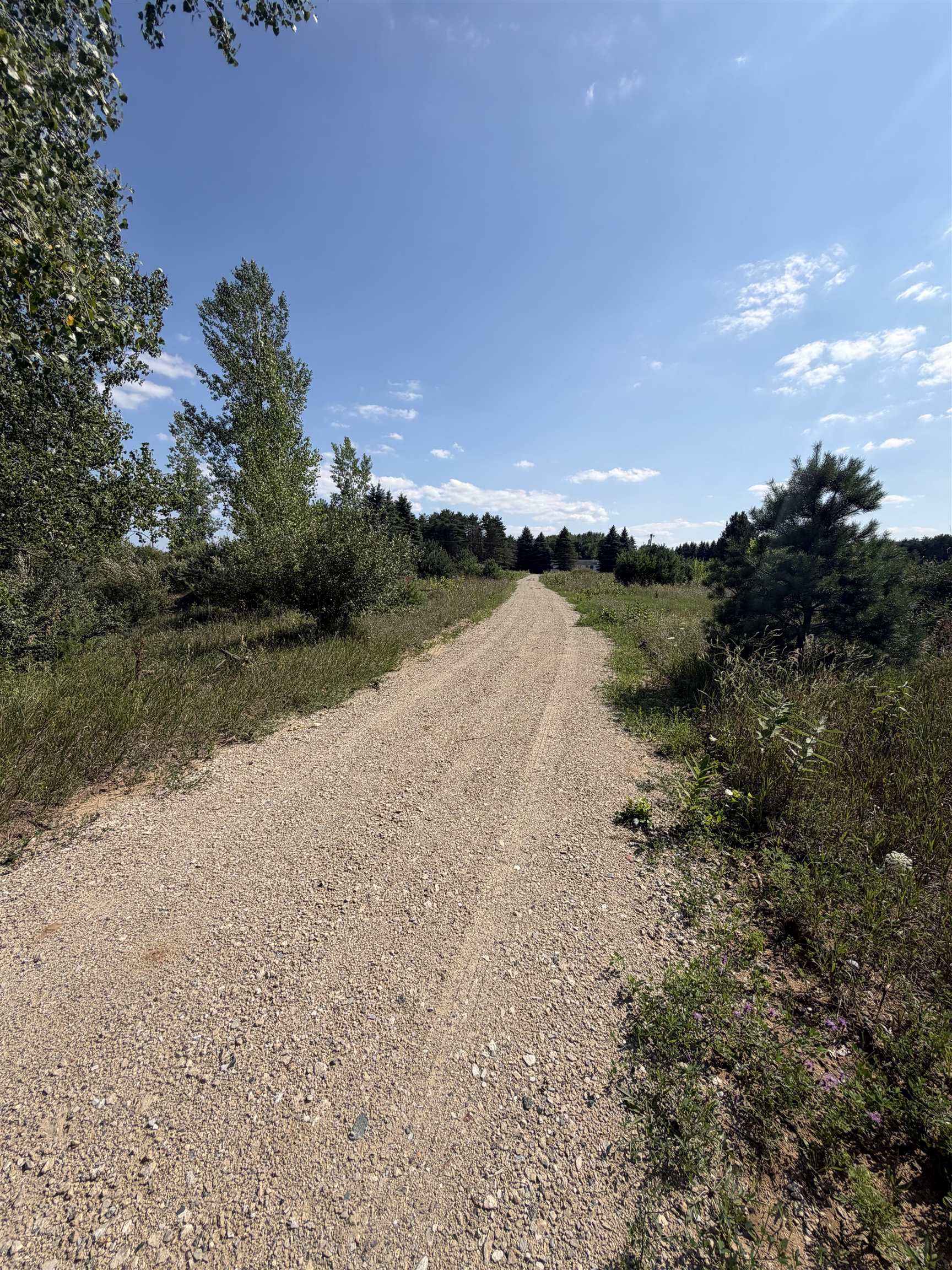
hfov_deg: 85.7
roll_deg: -0.6
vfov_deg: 102.1
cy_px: 635
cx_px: 476
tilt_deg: -6.1
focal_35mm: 14
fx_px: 513
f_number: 2.2
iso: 20
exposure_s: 1/1189
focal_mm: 2.22
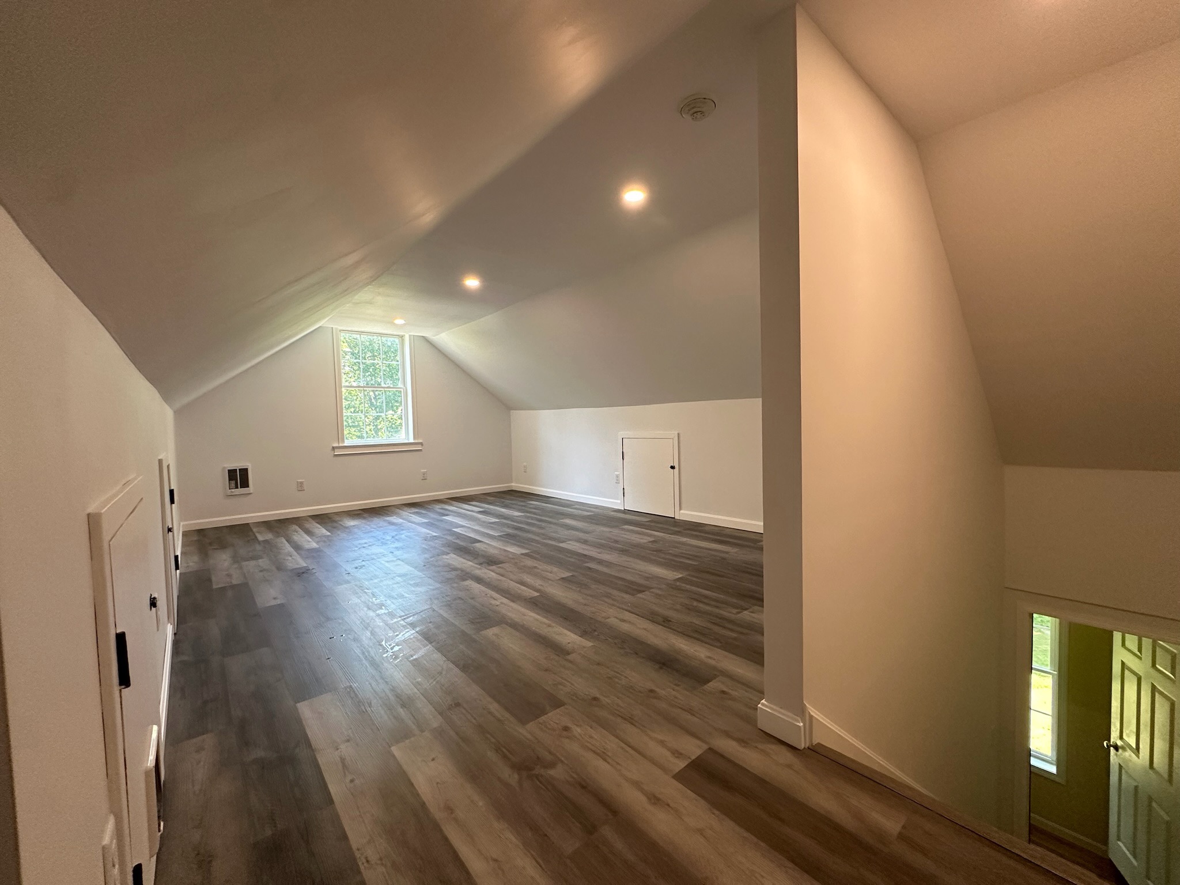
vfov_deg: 85.7
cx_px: 590
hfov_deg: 102.1
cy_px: 442
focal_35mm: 14
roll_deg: +0.9
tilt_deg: -2.3
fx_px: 477
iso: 200
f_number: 2.2
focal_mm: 2.22
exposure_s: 1/120
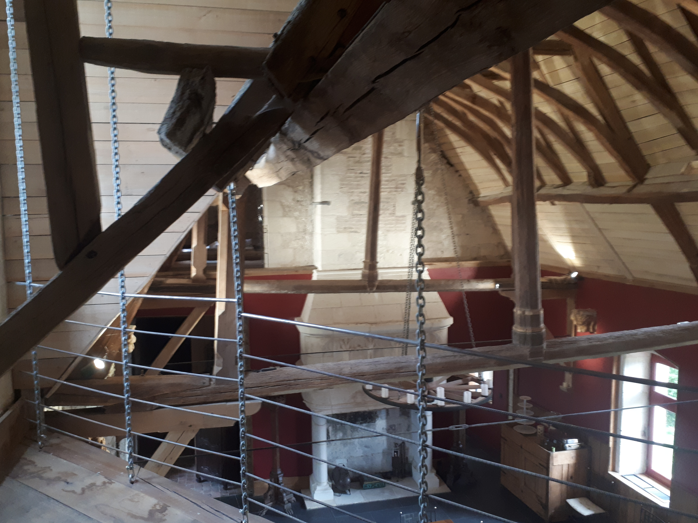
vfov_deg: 49.7
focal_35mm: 28
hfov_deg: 63.4
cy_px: 269
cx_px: 337
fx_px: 565
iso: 200
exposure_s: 1/30
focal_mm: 3.6
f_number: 1.9
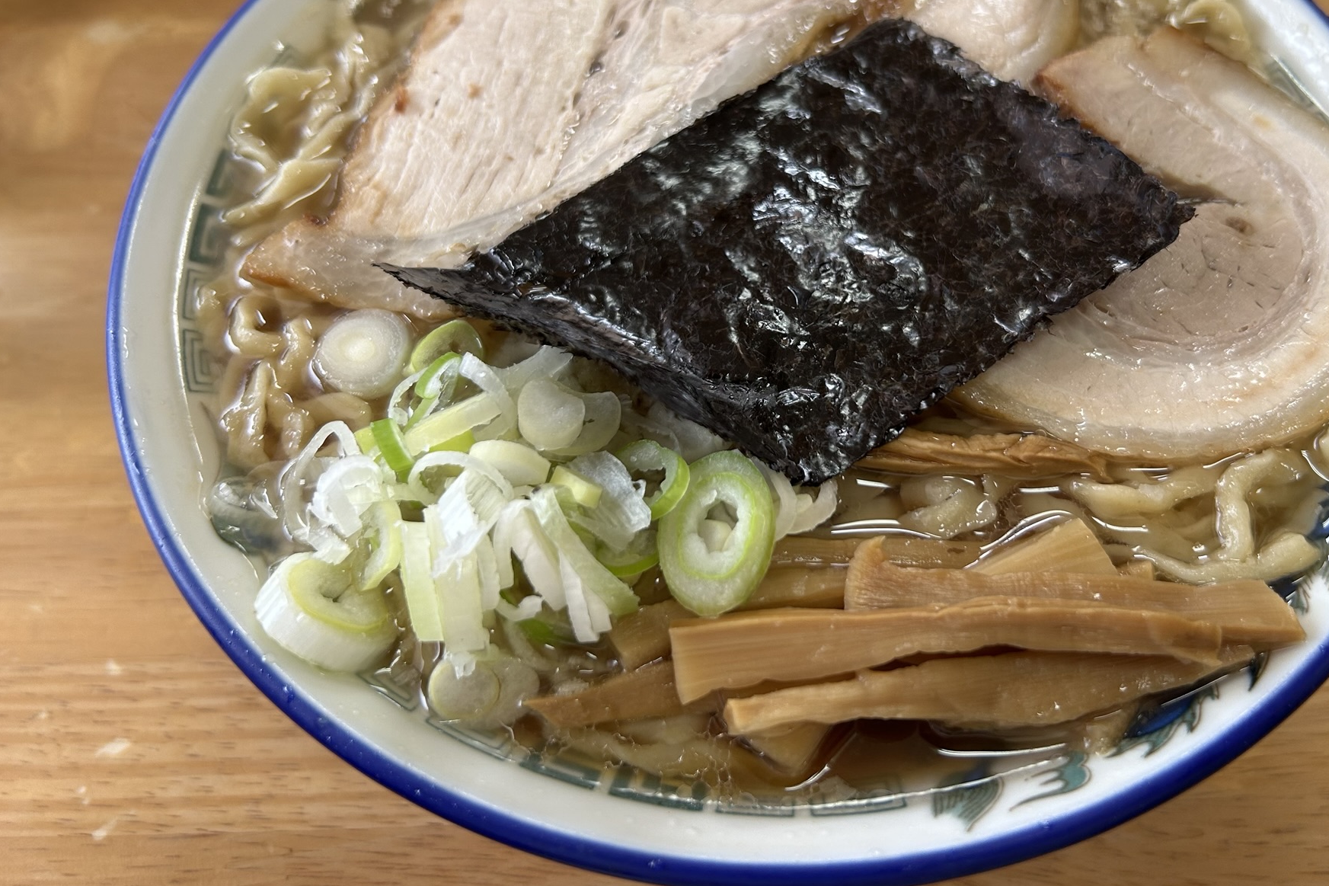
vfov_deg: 42.0
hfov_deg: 60.0
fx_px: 1144
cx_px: 758
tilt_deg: -56.4
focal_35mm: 31
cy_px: 339
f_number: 1.5
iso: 64
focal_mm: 5.7
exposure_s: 1/121
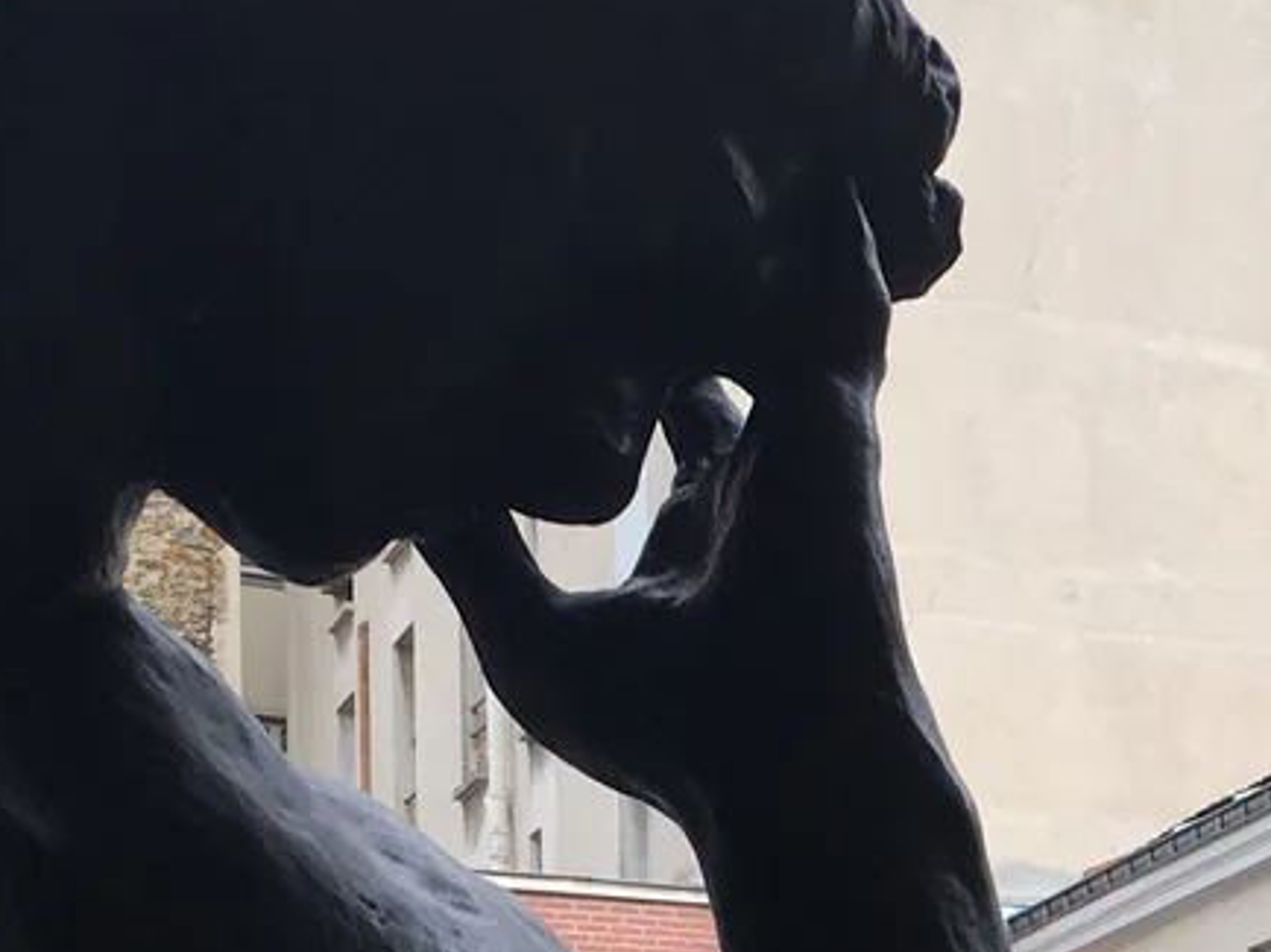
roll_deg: +1.4
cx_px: 1529
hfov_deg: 17.5
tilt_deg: +2.8
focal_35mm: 107
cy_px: 1394
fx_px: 3927
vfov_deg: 13.1
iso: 25
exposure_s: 1/377
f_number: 2.2
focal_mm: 4.15
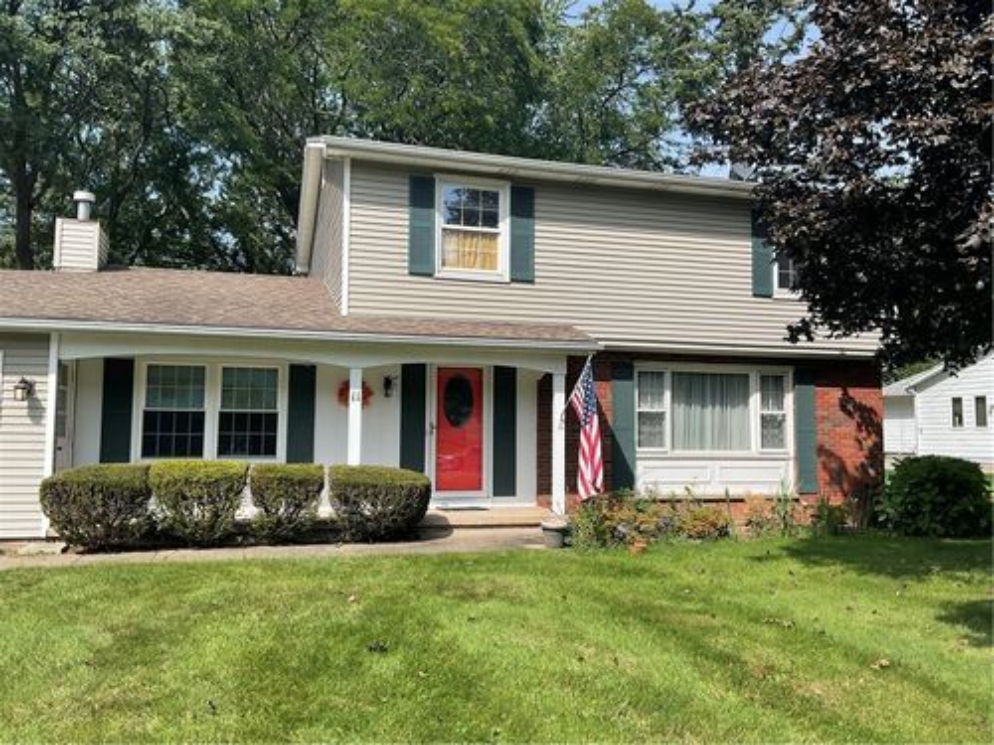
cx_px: 497
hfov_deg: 61.7
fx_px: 833
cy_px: 372
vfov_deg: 48.2
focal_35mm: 29
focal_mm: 3
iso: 16
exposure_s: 1/1342
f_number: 1.8
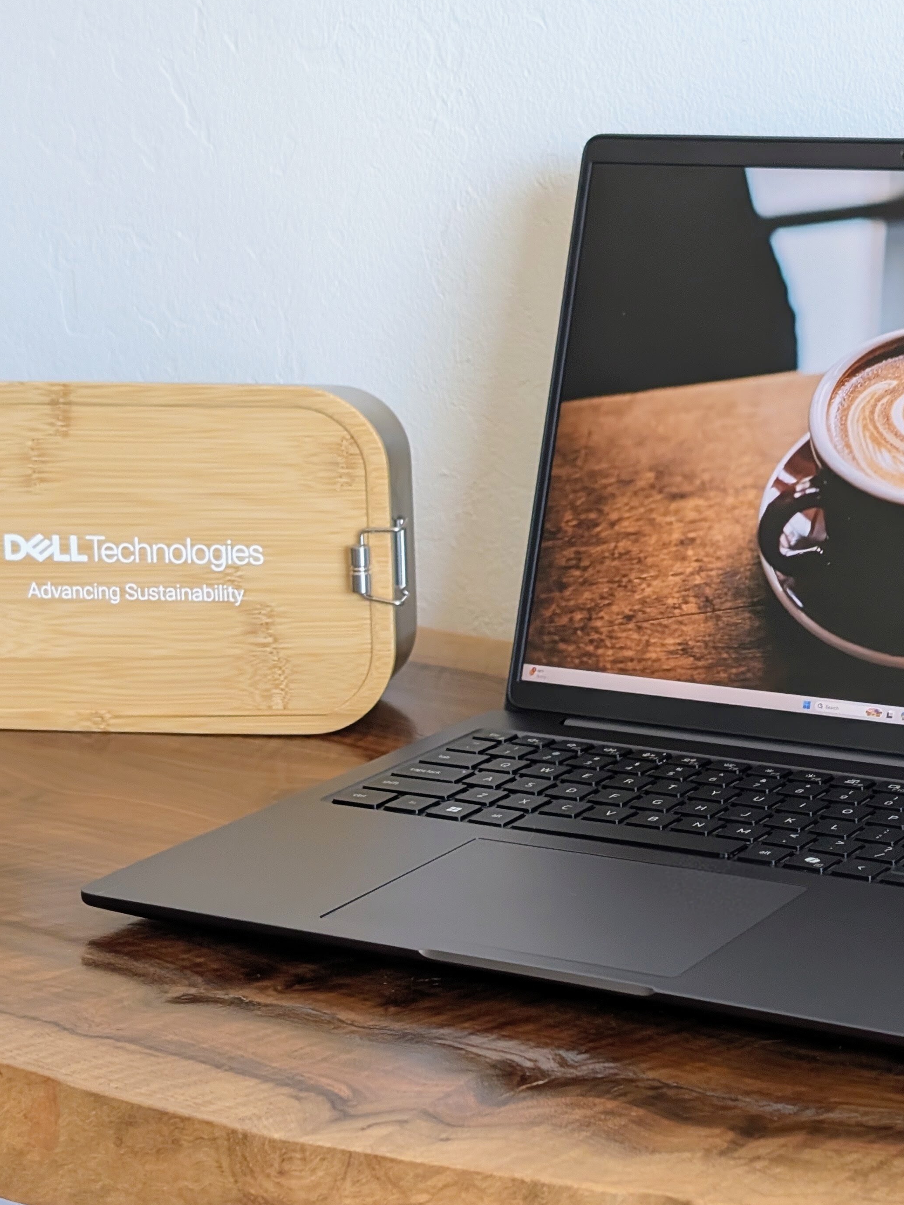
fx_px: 2542
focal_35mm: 73
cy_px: 627
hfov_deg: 19.8
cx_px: 804
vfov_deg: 26.7
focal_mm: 6.9
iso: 215
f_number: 1.68
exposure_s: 1/86.9
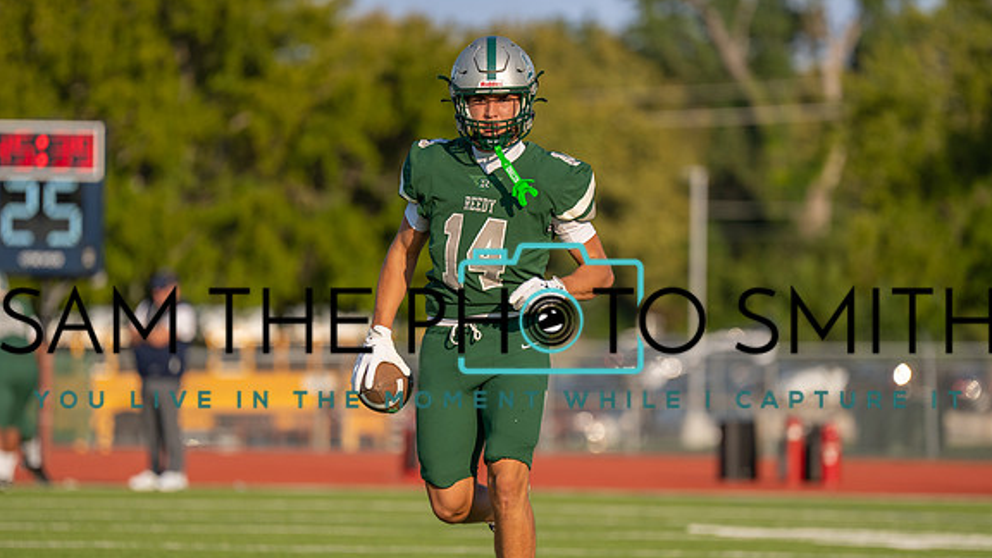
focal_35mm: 282
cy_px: 313
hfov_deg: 7.7
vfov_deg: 4.3
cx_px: 516
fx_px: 7418
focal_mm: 200
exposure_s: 1/2000
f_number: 2.8
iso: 100
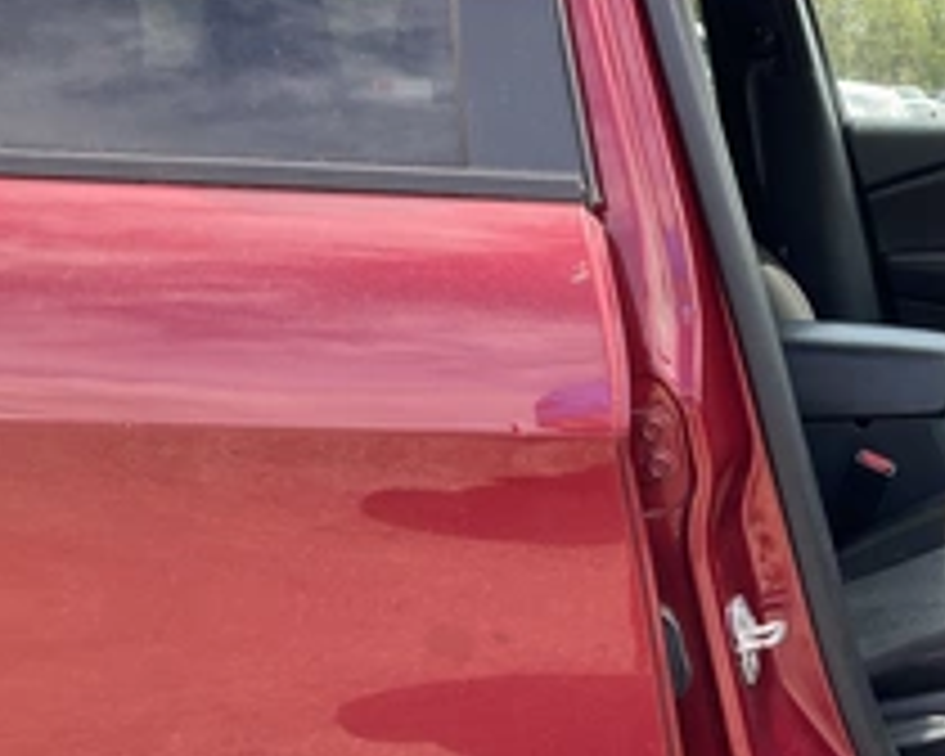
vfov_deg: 28.1
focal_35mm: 54
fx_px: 1510
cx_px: 891
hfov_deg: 32.6
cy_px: 356
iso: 20
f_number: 1.8
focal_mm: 3
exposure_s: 1/227
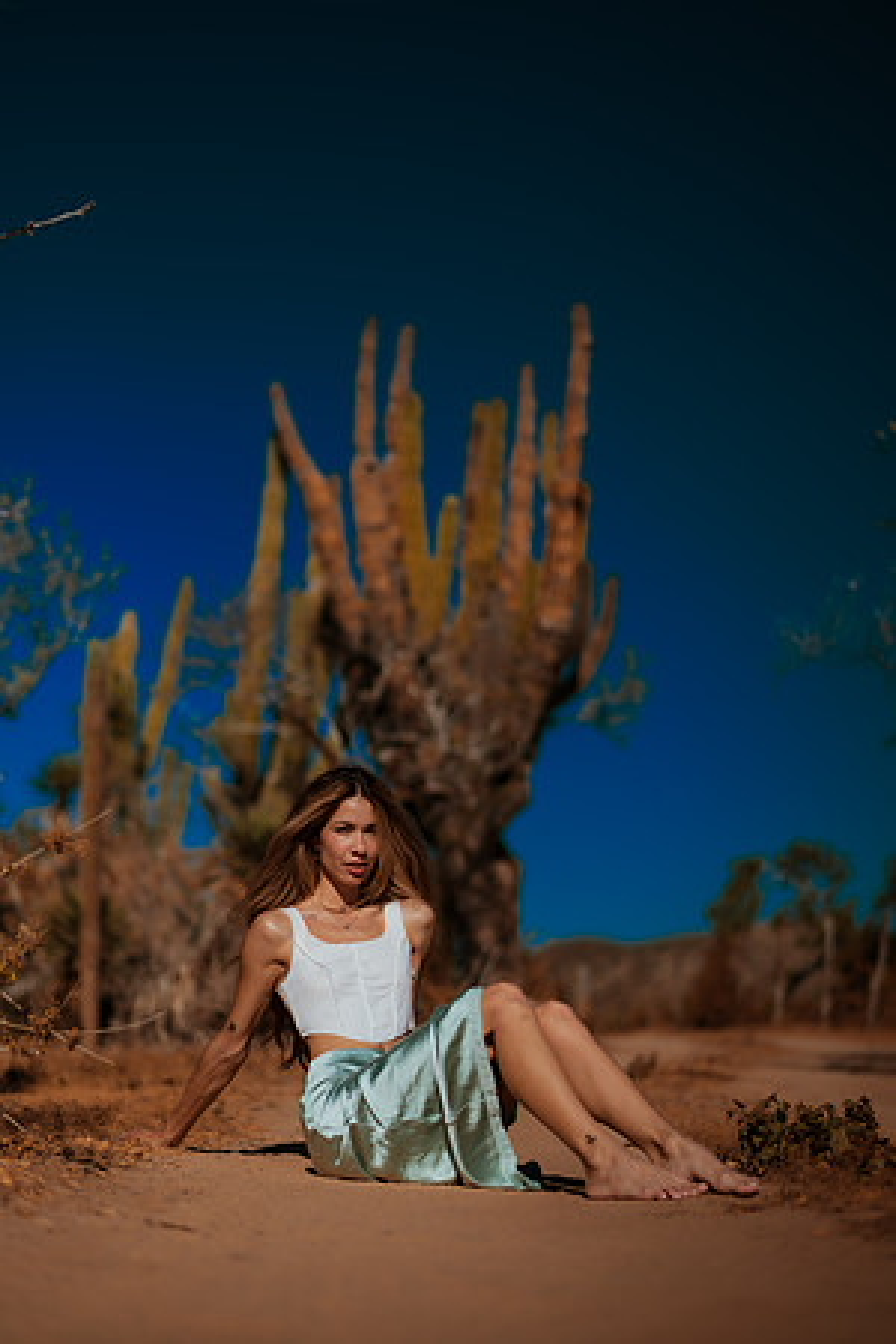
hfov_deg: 23.4
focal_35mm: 58
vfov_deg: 34.5
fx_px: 2165
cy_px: 672
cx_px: 448
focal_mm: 58
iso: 50
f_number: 1.8
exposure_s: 1/8000
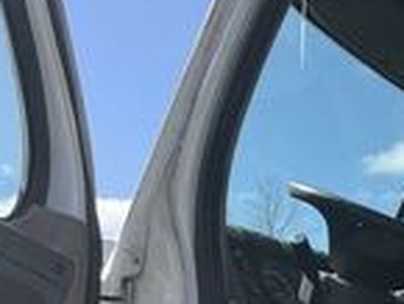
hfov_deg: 23.1
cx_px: 429
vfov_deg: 17.5
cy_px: 377
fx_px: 934
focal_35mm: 80
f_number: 1.8
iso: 25
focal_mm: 3
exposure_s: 1/1412
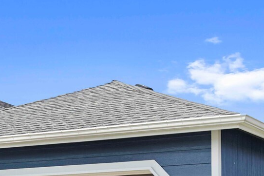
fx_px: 689
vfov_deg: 13.9
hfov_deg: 21.6
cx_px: 100
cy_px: 234
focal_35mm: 94
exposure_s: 1/320
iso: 200
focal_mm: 30
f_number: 8
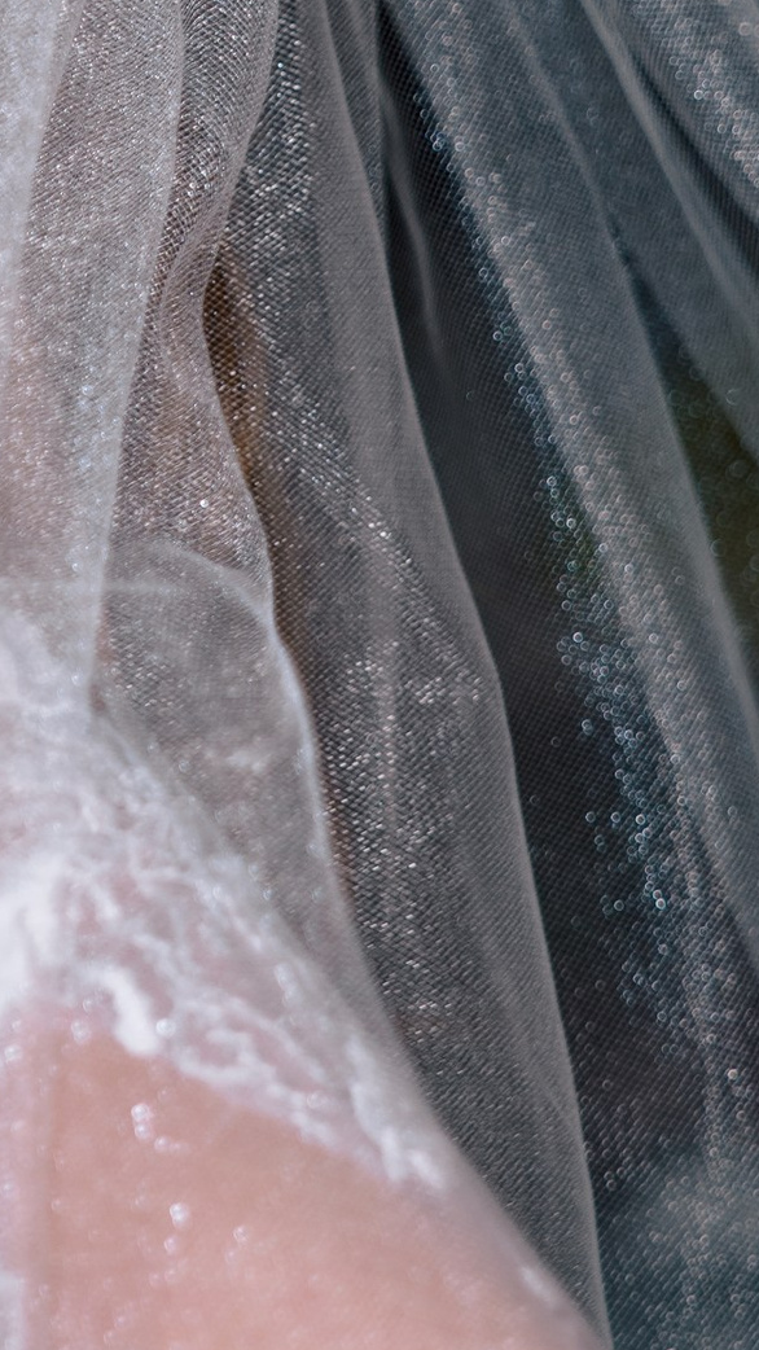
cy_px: -294
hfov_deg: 5.5
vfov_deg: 9.7
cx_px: -104
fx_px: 7873
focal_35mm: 220
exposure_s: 1/250
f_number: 2.8
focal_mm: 57
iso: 125
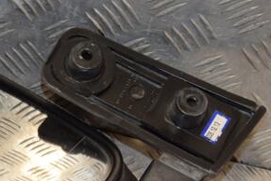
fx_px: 1047
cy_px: 149
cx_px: 13
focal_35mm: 139
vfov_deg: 9.8
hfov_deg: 14.6
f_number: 8
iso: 800
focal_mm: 45
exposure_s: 1/200
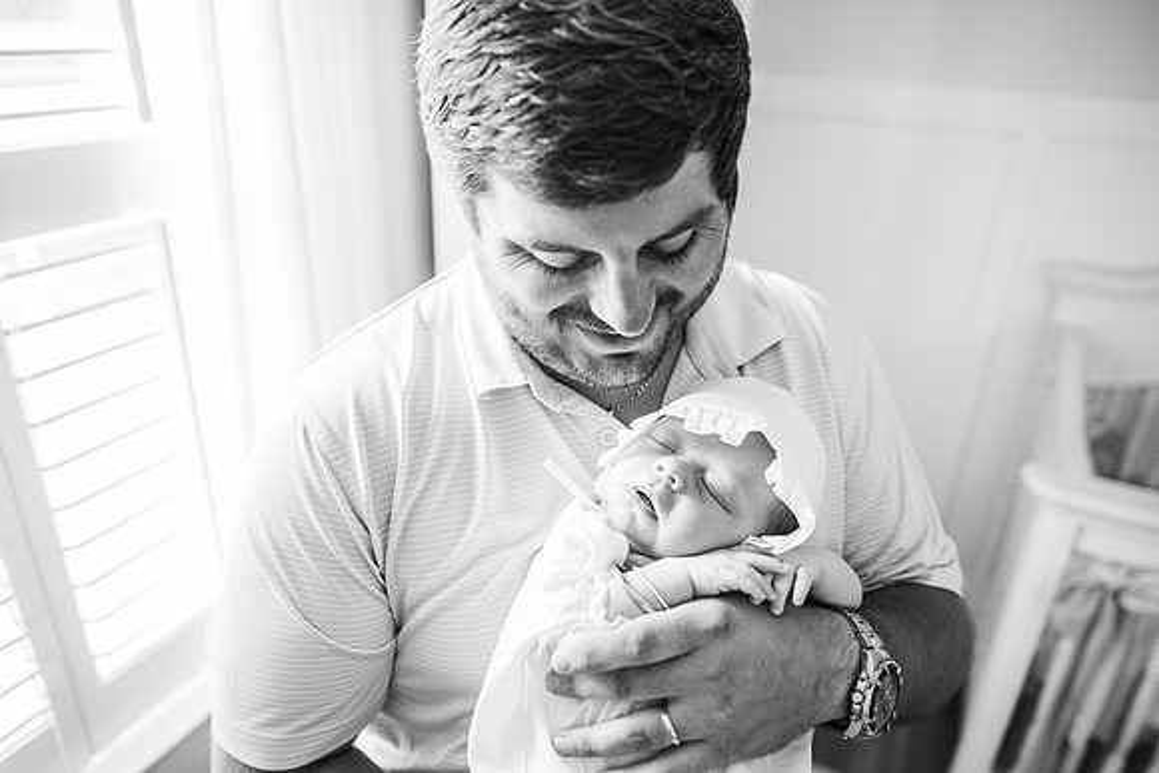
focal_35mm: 24
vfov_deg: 53.2
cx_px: 580
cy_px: 386
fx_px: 773
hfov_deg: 73.7
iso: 1250
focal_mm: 24
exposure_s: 1/200
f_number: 2.8
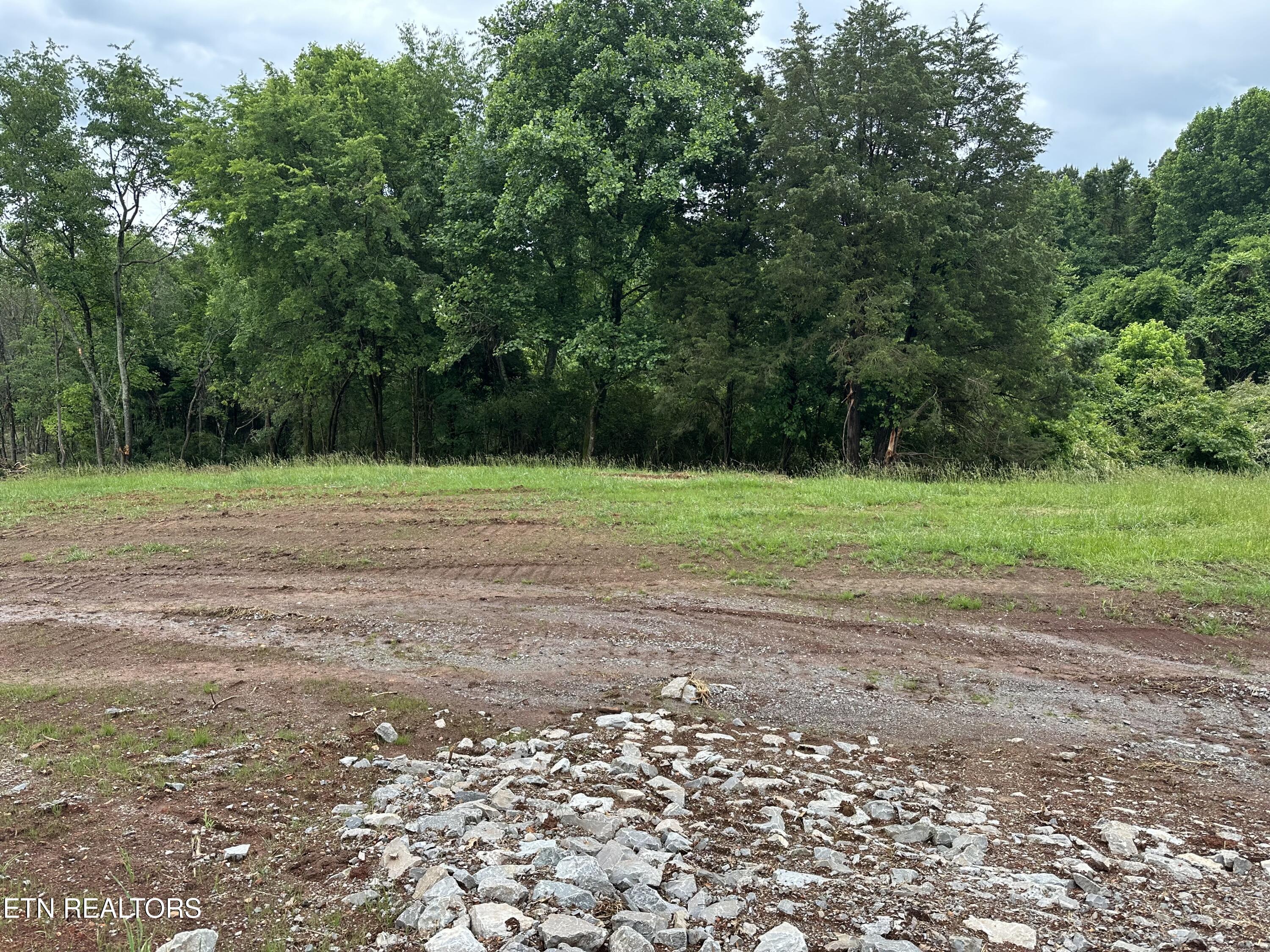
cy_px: 476
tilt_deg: -7.6
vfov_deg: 56.8
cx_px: 635
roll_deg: -2.5
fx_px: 881
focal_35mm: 24
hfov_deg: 71.6
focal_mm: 6.86
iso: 80
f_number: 1.78
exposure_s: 1/1639
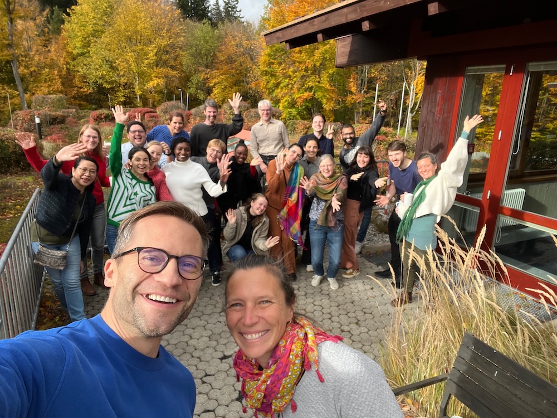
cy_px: 209
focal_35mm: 23
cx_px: 278
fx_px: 370
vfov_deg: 58.9
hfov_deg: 73.9
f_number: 2.2
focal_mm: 2.71
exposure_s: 1/289
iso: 32
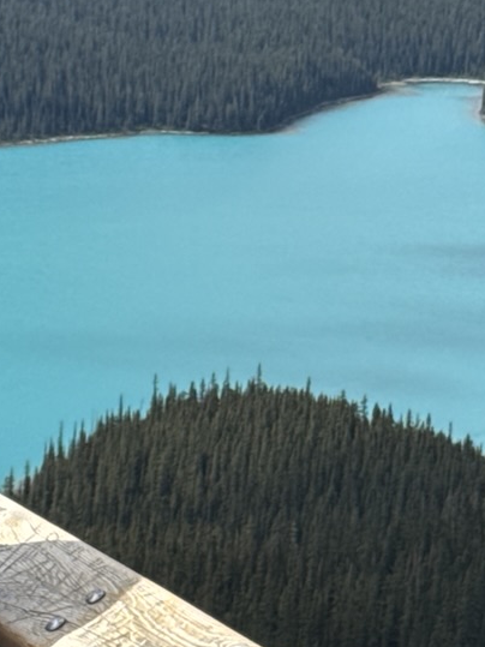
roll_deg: -0.9
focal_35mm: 178
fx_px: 3327
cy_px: 283
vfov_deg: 11.1
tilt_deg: -9.6
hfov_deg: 8.3
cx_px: 229
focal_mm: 6.76
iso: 64
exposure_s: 1/4608
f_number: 1.78
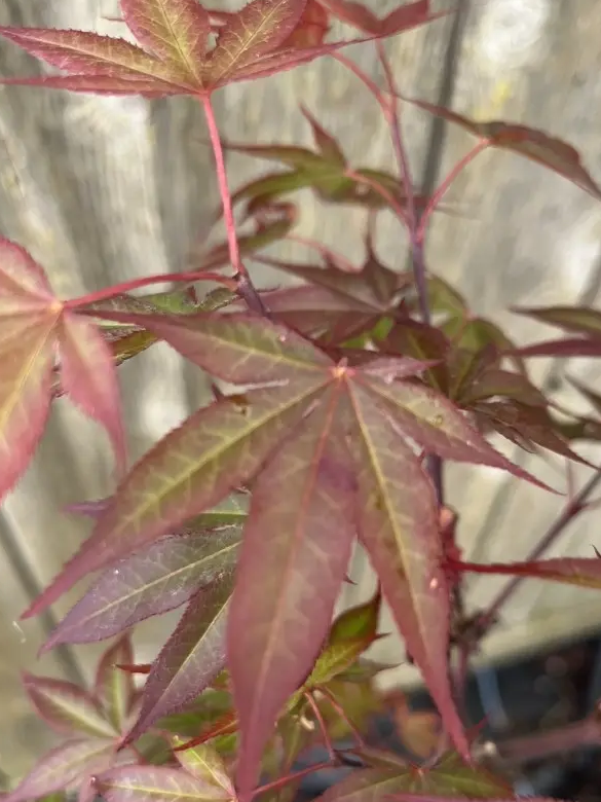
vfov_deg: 50.9
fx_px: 833
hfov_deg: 39.7
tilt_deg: -58.7
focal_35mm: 36
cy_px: 494
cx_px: 311
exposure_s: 1/121
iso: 100
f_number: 1.6
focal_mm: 5.1
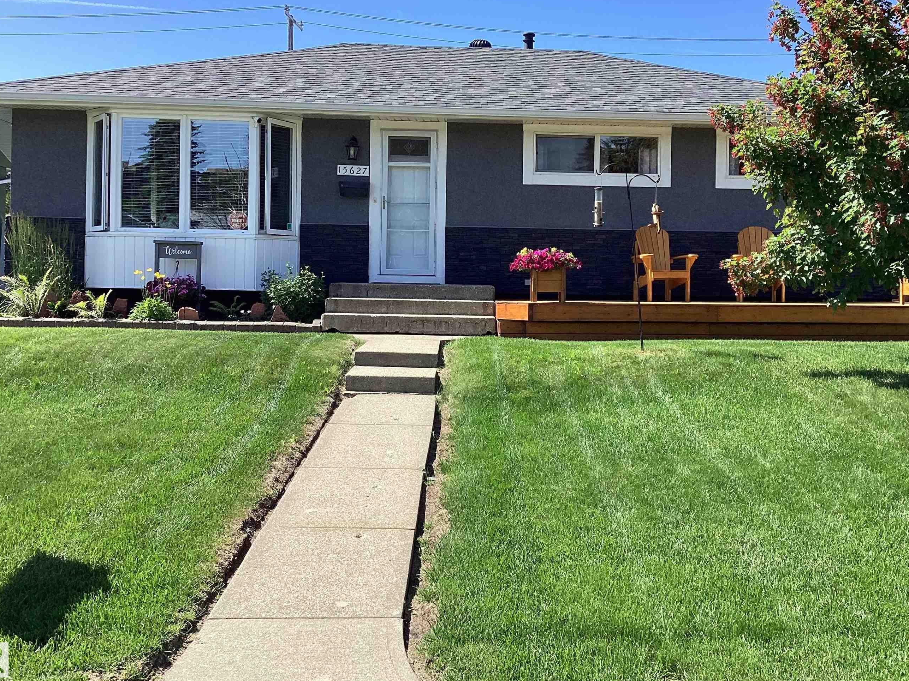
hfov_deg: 50.0
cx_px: 516
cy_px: 284
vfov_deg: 38.6
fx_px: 972
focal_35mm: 37
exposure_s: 1/637
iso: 25
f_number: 2.4
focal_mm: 3.3
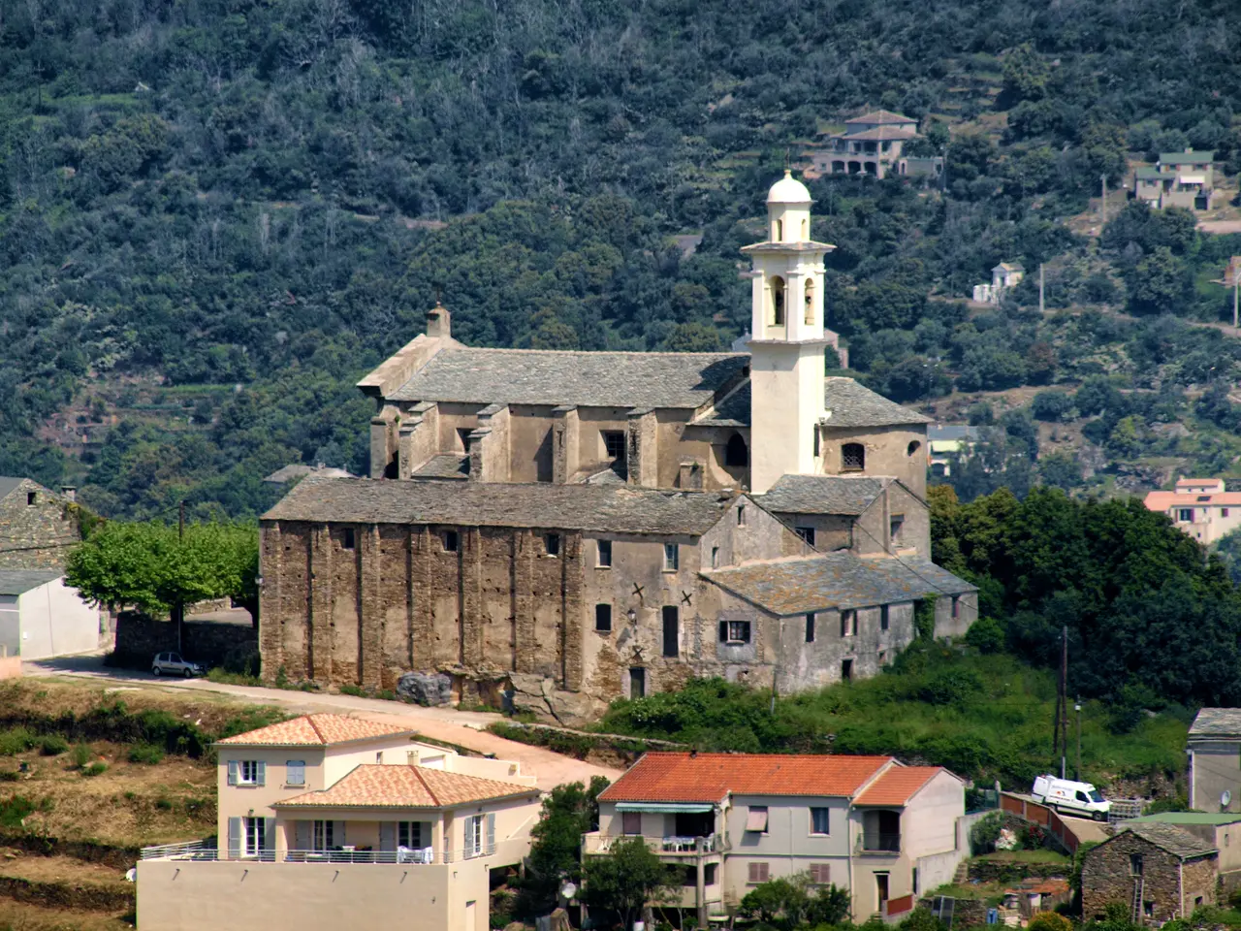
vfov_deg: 4.1
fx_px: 12942
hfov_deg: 5.5
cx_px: 620
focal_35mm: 361
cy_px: 466
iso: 200
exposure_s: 1/200
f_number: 6.3
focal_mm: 180
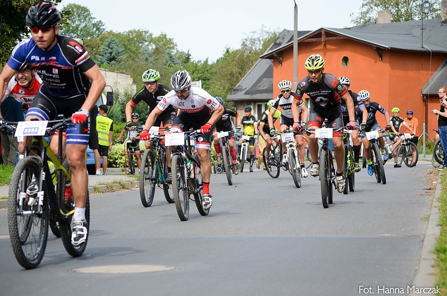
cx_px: 224
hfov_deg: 16.7
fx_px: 1524
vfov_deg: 11.1
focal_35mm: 123
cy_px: 148
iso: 400
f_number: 5.6
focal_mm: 82
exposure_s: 1/1600
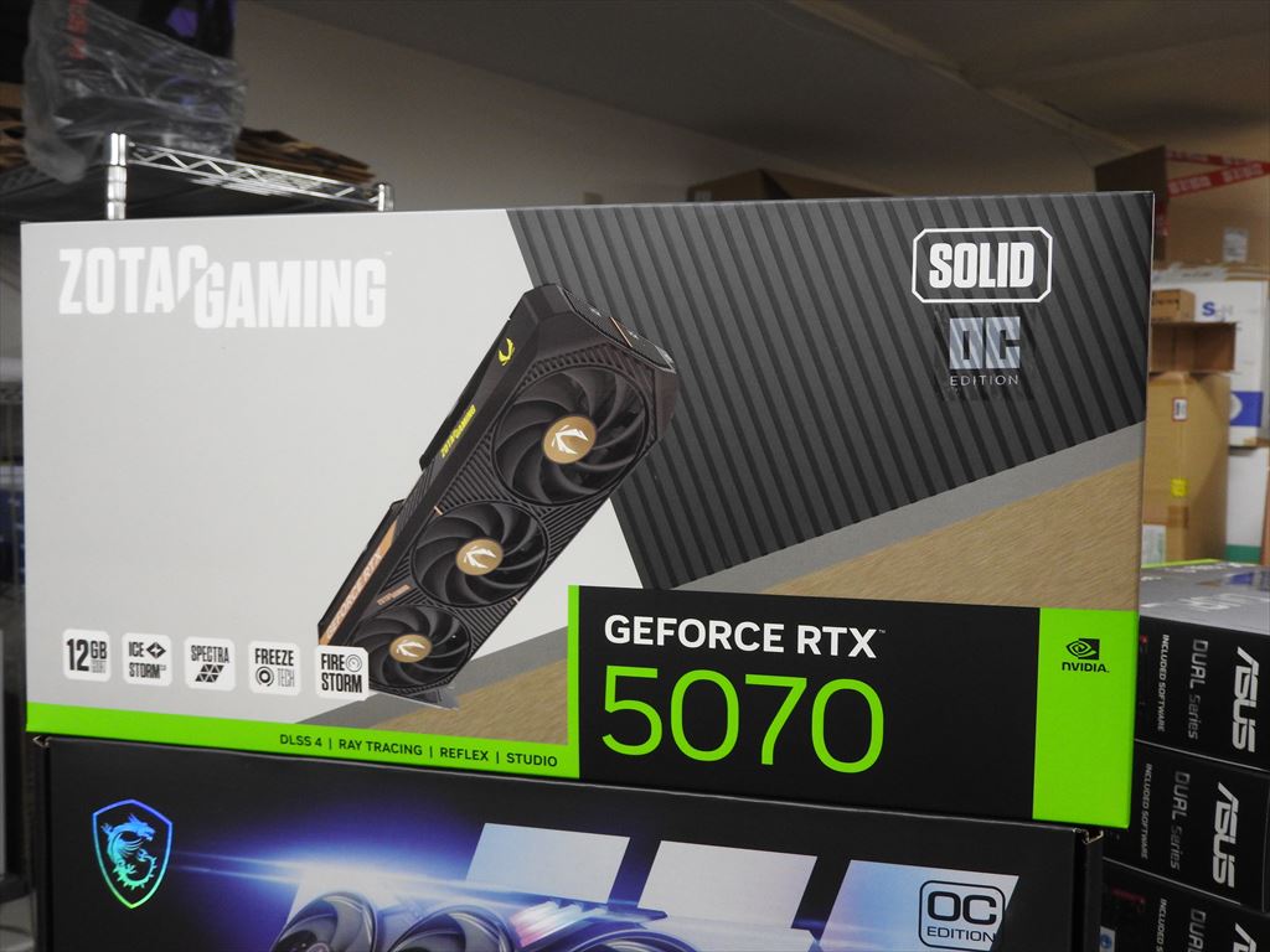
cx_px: 635
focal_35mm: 33
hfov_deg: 55.4
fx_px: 1211
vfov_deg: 42.9
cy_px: 476
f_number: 3.6
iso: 280
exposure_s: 1/30
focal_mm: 5.9
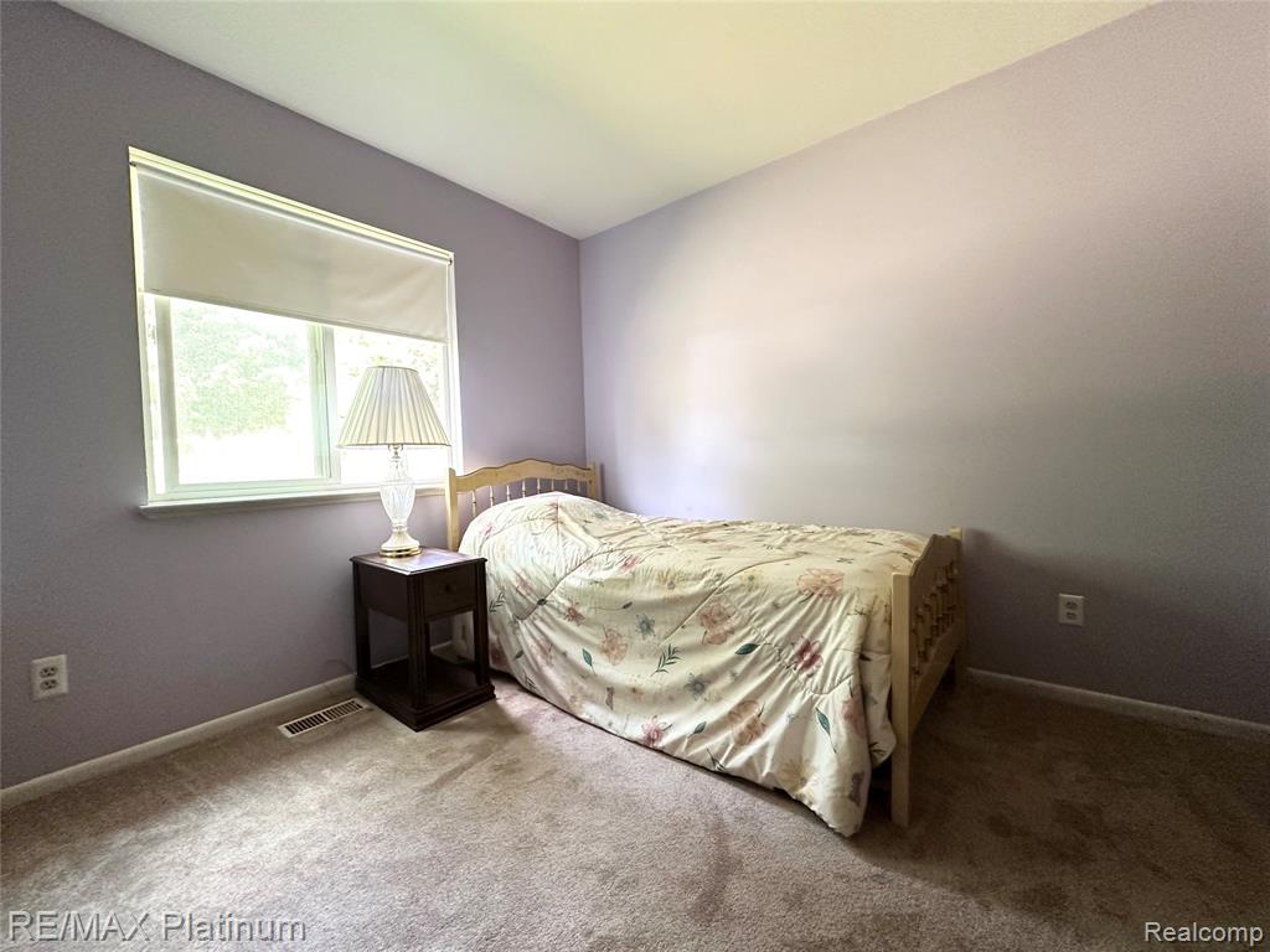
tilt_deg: -1.5
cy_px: 476
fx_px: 514
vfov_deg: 85.7
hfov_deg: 102.1
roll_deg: +1.3
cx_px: 635
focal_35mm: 14
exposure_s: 1/66
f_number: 2.2
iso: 320
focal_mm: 2.22
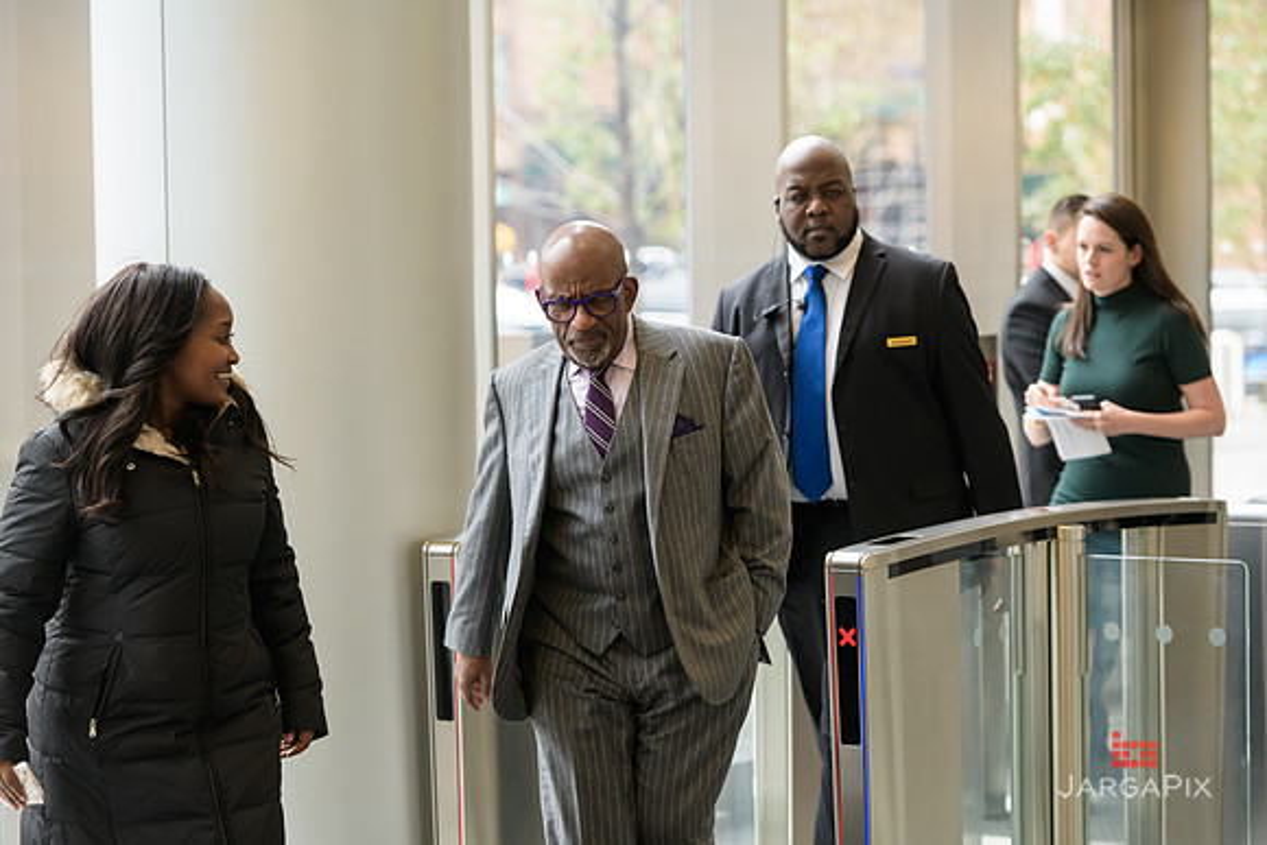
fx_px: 3943
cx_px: 634
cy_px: 422
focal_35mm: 112
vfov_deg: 12.2
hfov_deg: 18.3
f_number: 4
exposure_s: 1/125
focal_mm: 112
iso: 400
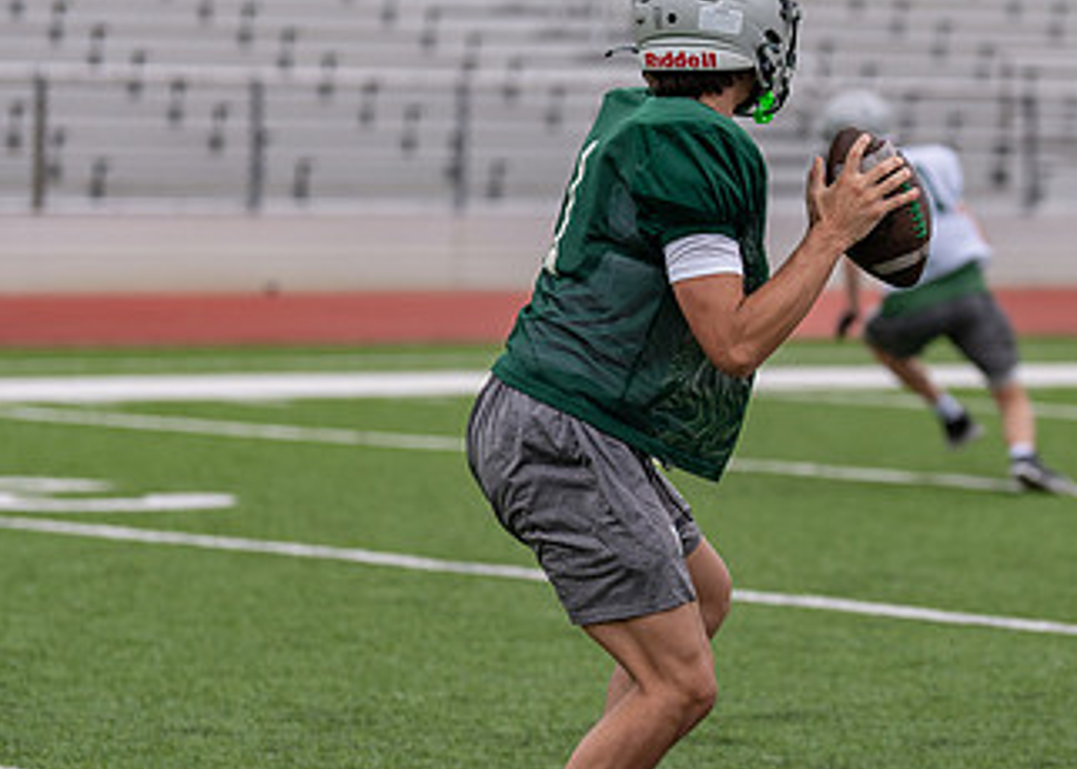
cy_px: 341
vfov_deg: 6.4
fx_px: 6852
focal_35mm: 224
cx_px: 756
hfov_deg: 9.0
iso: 200
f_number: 2.8
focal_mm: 115
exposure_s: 1/2500
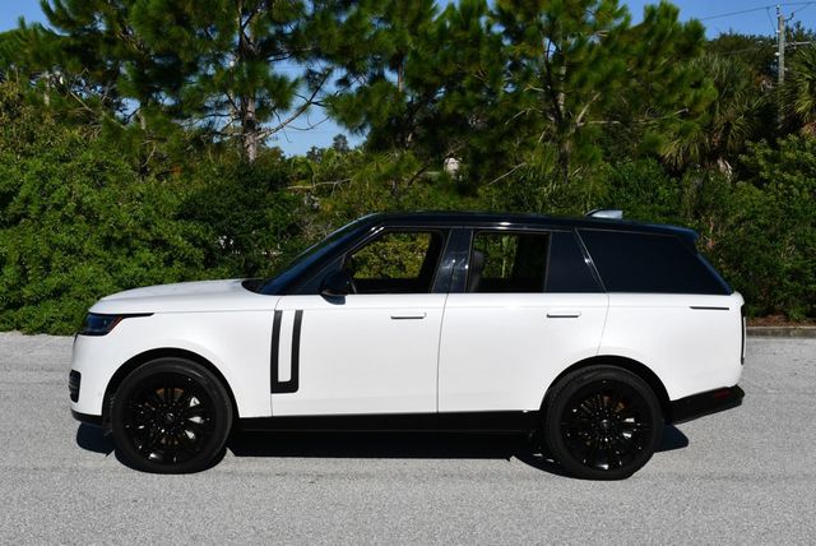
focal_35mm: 48
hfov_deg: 41.1
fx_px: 1089
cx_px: 408
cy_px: 273
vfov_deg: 28.1
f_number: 10
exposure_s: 1/400
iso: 100
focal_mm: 24
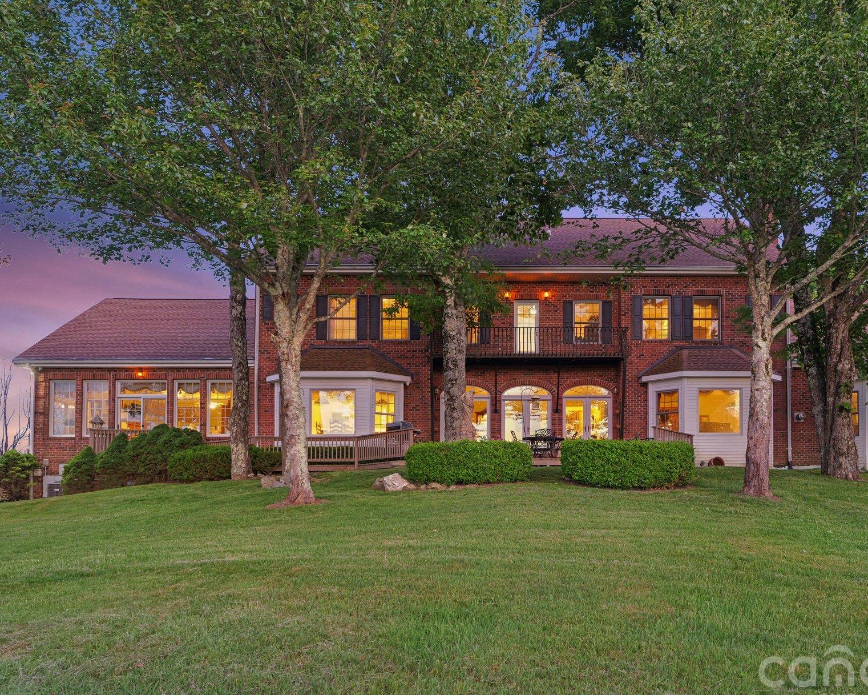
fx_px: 617
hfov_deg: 69.6
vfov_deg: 58.7
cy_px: 325
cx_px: 518
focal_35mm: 24
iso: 800
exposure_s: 1
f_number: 8
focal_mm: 19
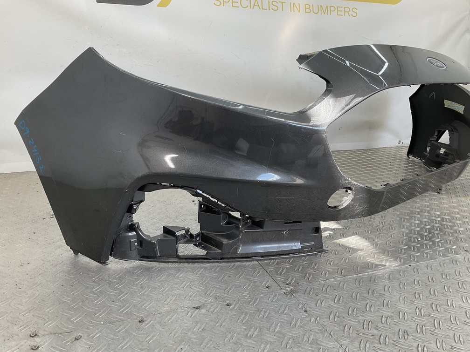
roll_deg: -2.8
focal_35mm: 29
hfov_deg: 61.7
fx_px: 394
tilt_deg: -16.0
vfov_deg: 48.2
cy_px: 176
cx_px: 235
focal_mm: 3
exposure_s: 1/120
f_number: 1.8
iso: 16
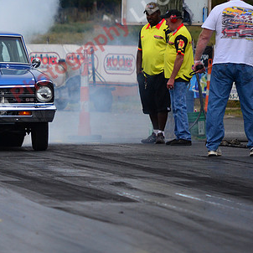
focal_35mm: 489
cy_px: 96
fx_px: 4044
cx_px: 26
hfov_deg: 3.6
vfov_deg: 3.6
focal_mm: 200
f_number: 6.3
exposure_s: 1/2500
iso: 1000
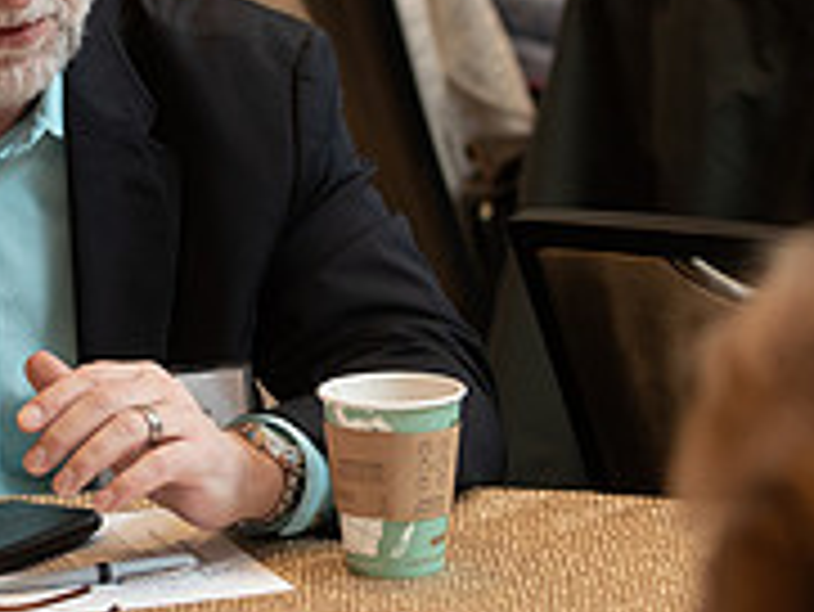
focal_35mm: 216
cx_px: 67
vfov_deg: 6.9
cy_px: 187
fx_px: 5083
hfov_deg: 9.1
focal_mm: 70
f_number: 4
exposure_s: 1/160
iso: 1250
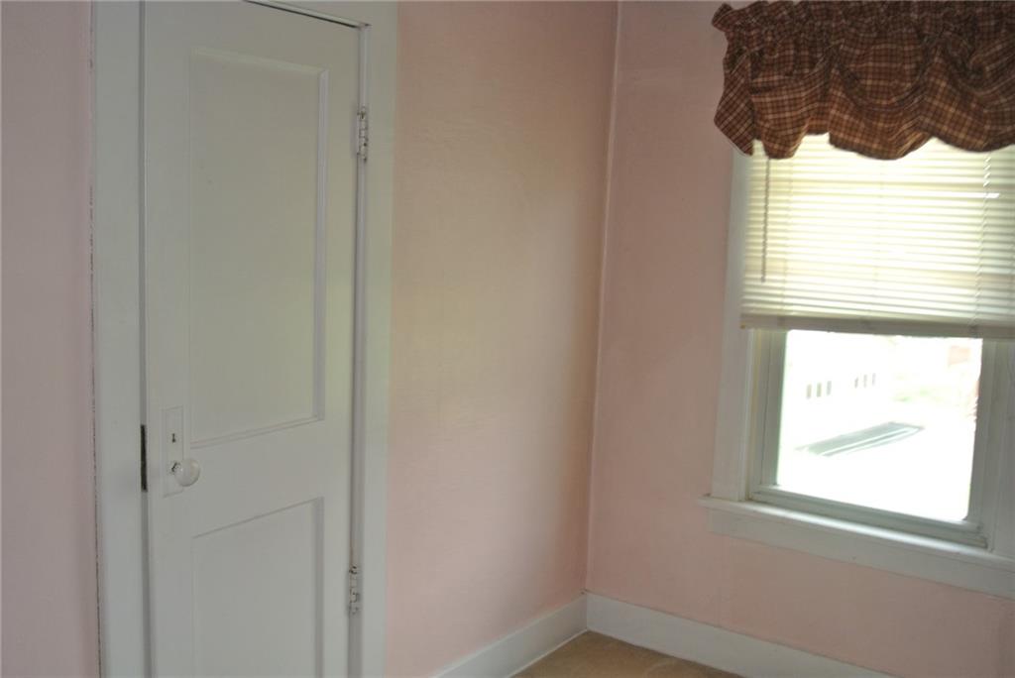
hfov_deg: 51.9
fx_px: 1044
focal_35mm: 37
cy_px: 339
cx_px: 508
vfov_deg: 36.0
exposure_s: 1/60
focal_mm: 14
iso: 200
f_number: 4
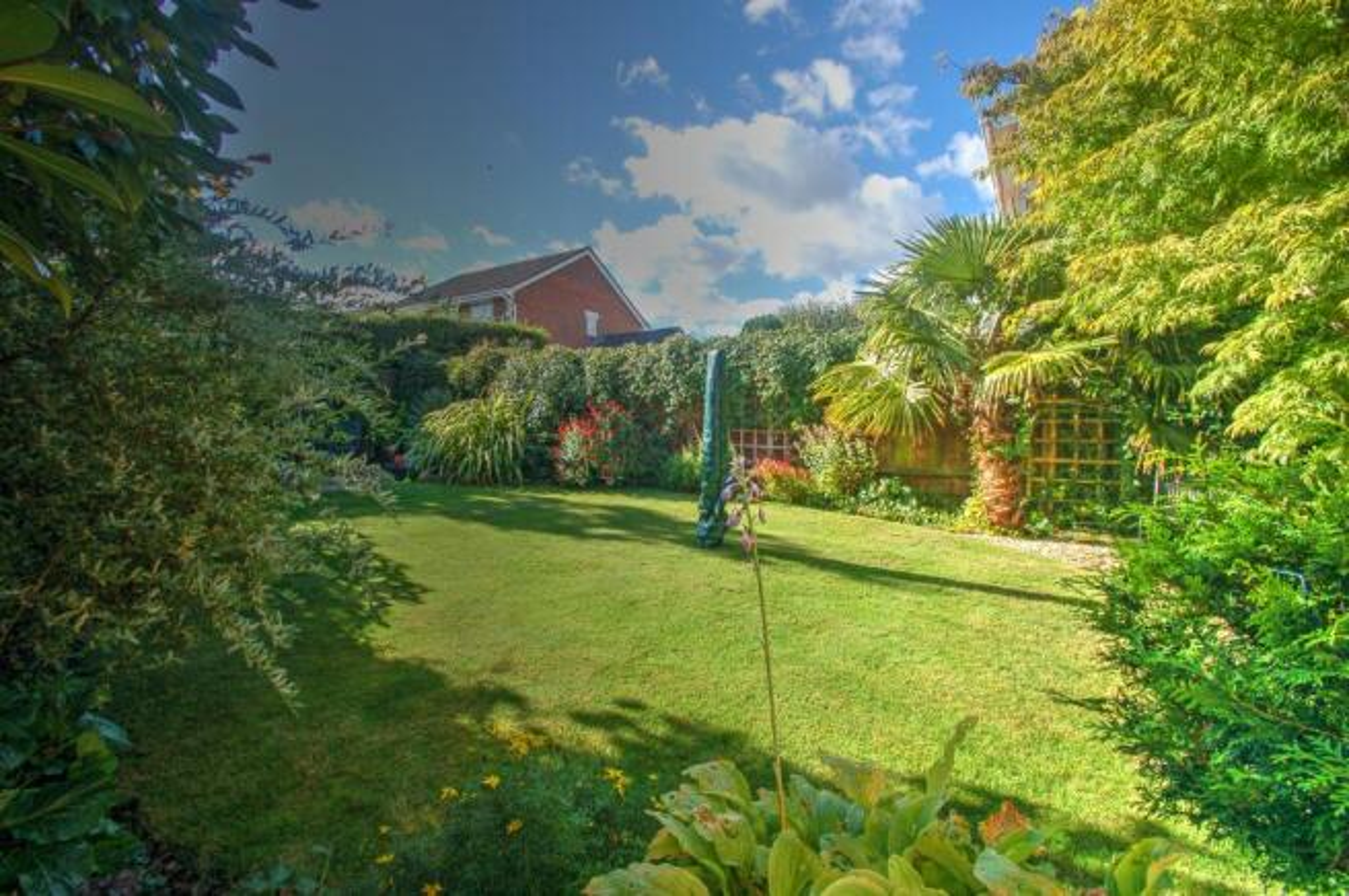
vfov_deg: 77.2
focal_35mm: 15
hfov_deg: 100.4
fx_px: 562
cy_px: 448
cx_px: 674
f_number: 10
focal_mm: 10
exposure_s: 1/250
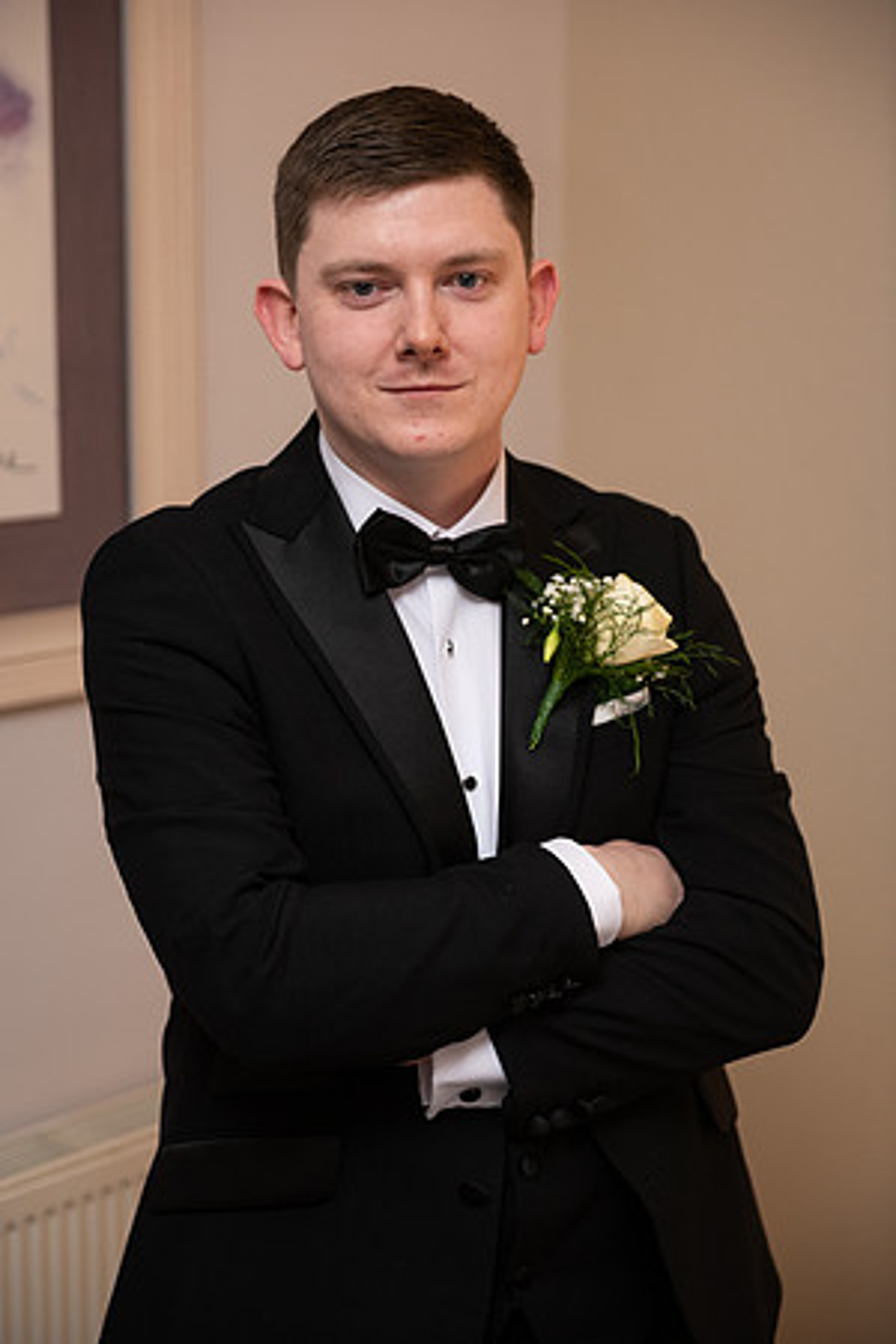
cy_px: 672
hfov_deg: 19.5
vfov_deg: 28.8
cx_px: 448
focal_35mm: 70
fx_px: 2613
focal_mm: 70
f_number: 3.5
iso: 800
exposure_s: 1/160
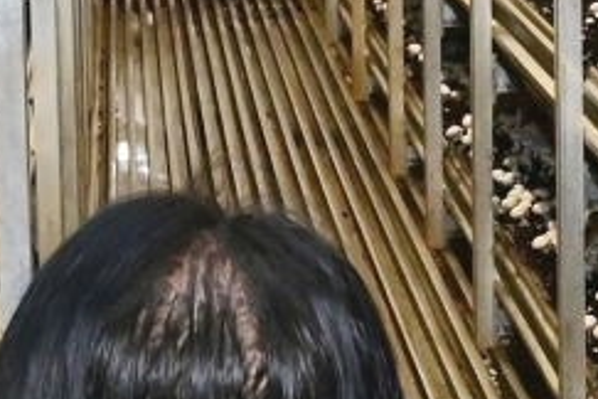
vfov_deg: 13.3
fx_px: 1678
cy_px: -38
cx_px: 354
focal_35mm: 101
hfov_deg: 20.2
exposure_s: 1/200
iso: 5000
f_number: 8
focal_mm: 24
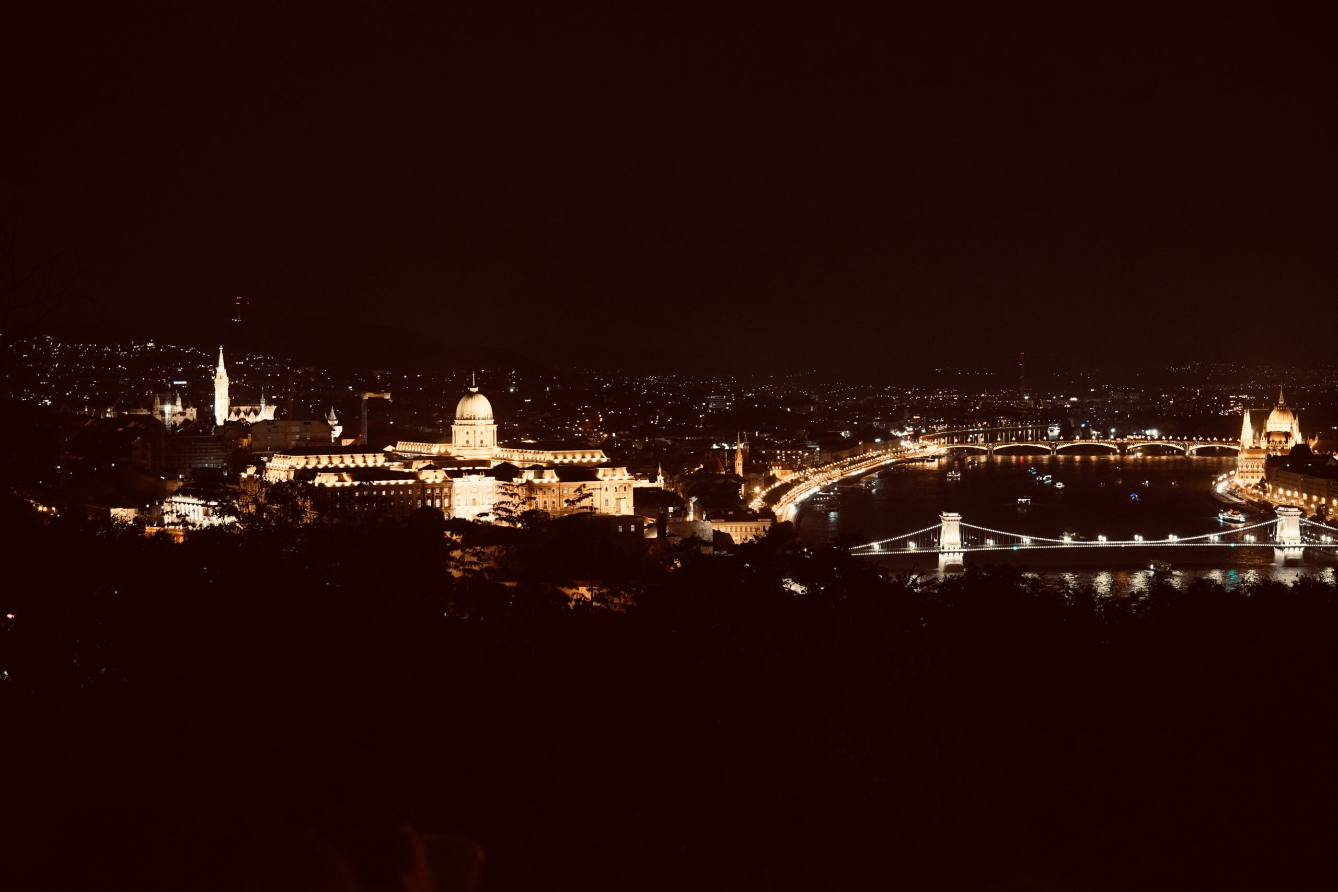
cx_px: 669
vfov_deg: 25.8
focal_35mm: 52
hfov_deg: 37.8
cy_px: 446
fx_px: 1951
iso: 6400
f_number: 2.8
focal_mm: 35
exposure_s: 1/25
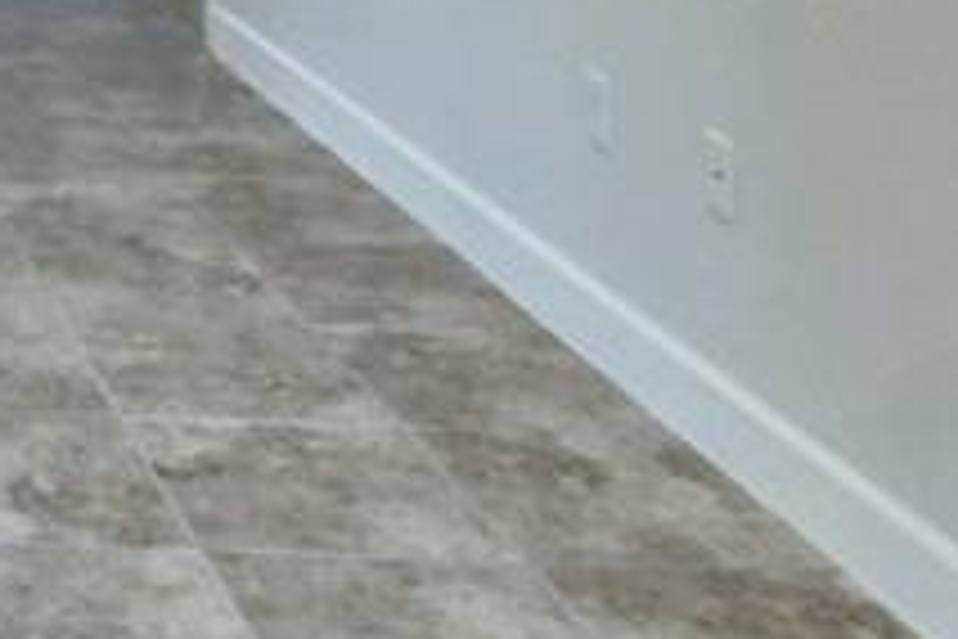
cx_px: -526
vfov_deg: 16.0
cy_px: -508
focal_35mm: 72
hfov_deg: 22.4
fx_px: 1916
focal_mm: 10
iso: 400
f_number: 4.5
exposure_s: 1/60
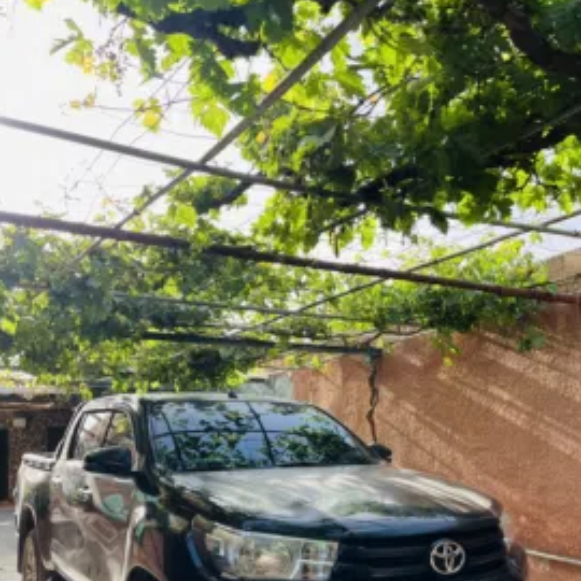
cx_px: 321
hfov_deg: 48.4
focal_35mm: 34
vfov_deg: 47.7
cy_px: 383
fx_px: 646
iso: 50
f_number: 1.6
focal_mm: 5.1
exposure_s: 1/577
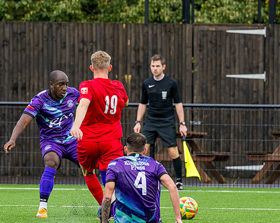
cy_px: 139
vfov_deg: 2.5
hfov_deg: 3.1
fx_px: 5191
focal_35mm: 627
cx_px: 78
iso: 400
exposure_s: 1/1000
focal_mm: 200
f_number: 4
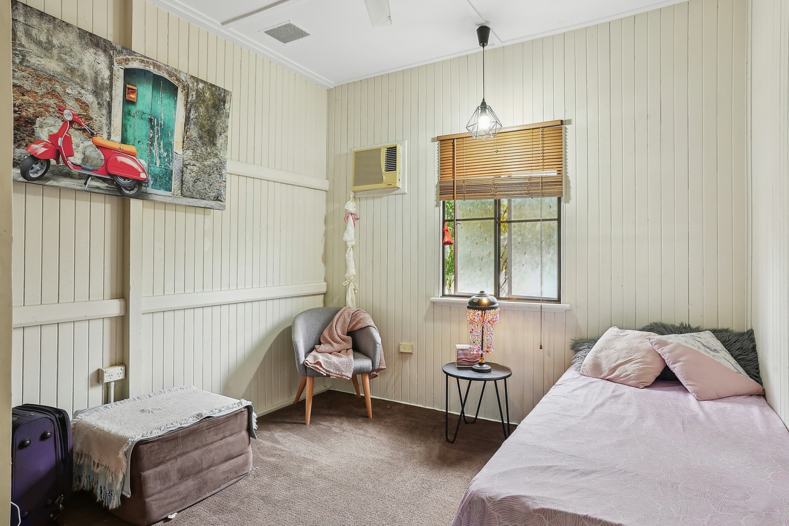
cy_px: 263
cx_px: 394
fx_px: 438
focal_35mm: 20
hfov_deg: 84.0
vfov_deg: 61.9
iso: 200
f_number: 11
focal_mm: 20
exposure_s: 1/2.5
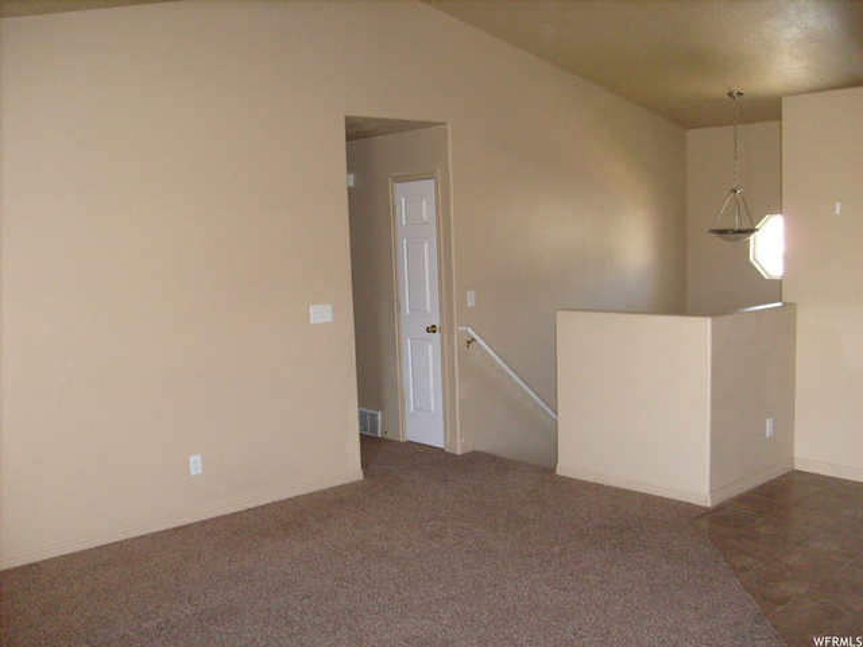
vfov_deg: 40.7
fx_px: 873
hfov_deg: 52.6
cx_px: 432
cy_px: 324
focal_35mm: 35
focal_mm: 5.8
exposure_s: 1/45
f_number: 2.8
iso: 160
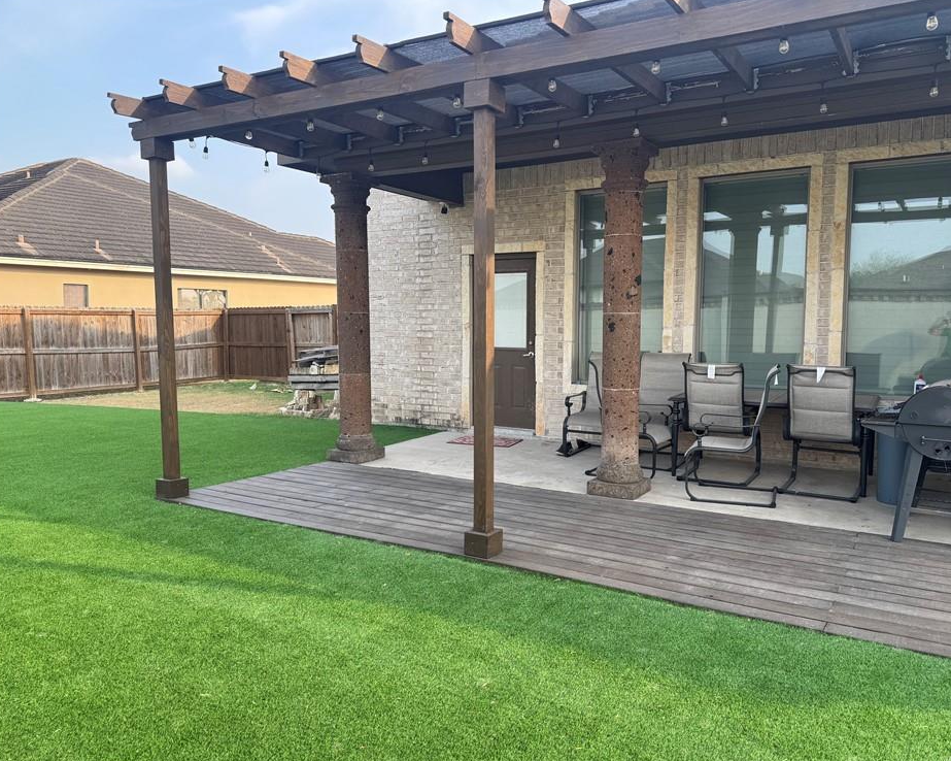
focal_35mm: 26
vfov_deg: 54.9
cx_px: 515
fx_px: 732
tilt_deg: -4.7
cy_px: 386
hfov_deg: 65.9
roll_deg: -0.2
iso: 80
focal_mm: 6.76
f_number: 1.78
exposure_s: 1/685
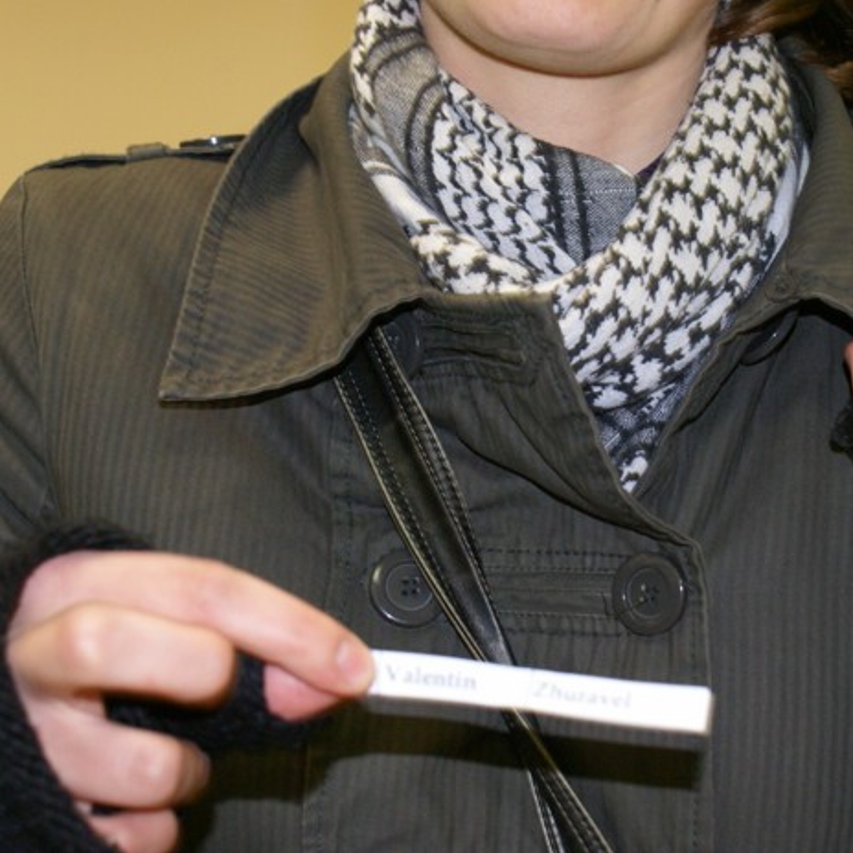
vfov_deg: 22.5
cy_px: 425
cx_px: 496
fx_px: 2147
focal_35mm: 77
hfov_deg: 22.5
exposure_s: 1/25
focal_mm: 40
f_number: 5.6
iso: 800
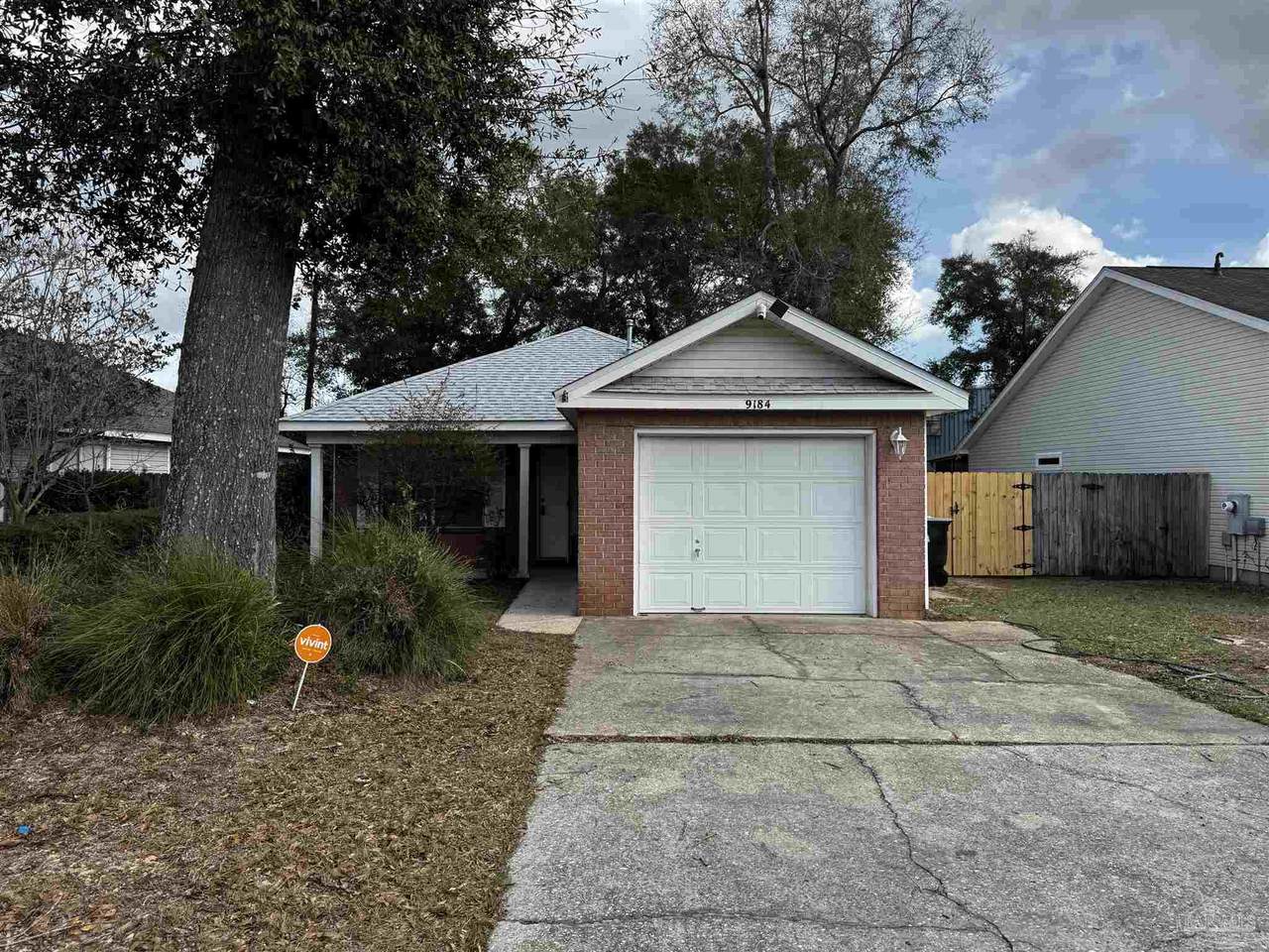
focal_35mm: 24
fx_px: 880
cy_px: 476
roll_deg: +0.5
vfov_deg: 56.8
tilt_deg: +2.8
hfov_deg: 71.6
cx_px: 634
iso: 80
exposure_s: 1/2252
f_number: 1.78
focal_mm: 6.76
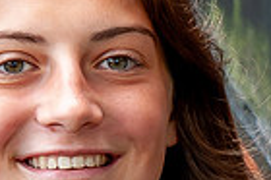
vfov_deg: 2.5
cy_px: 252
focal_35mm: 546
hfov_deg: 3.8
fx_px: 4105
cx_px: 170
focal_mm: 70
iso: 640
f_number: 5.6
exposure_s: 1/160
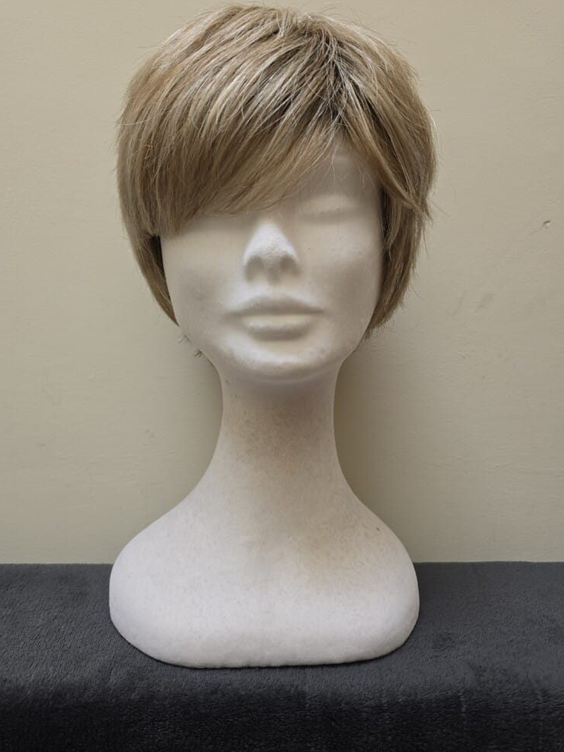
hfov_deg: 56.8
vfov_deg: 71.6
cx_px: 286
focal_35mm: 24
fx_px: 521
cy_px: 370
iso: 50
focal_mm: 6.3
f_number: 1.7
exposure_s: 1/180
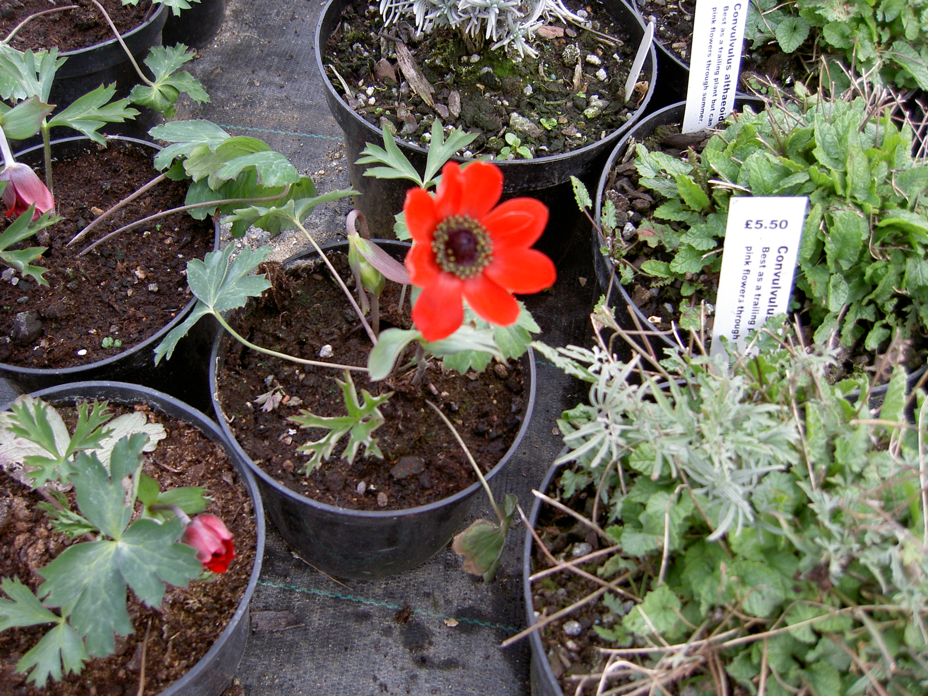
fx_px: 911
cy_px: 348
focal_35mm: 34
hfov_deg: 54.0
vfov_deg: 41.8
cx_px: 464
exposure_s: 1/100
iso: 50
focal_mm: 5.6
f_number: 2.8
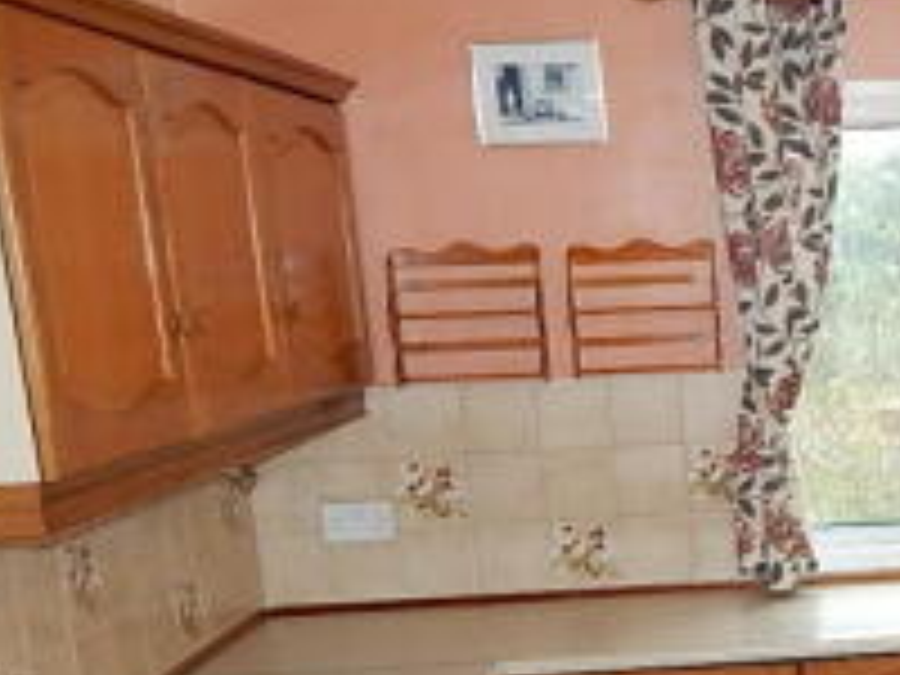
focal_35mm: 64
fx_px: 1664
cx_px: 992
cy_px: 673
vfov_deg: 22.1
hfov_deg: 27.6
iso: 125
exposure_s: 1/30
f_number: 3
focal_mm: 4
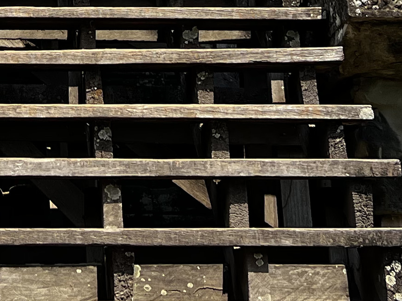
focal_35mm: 120
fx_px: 1393
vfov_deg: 10.8
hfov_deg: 16.1
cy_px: -390
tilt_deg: +26.7
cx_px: 0
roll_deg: +0.6
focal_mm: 5.7
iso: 50
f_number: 1.5
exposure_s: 1/2353
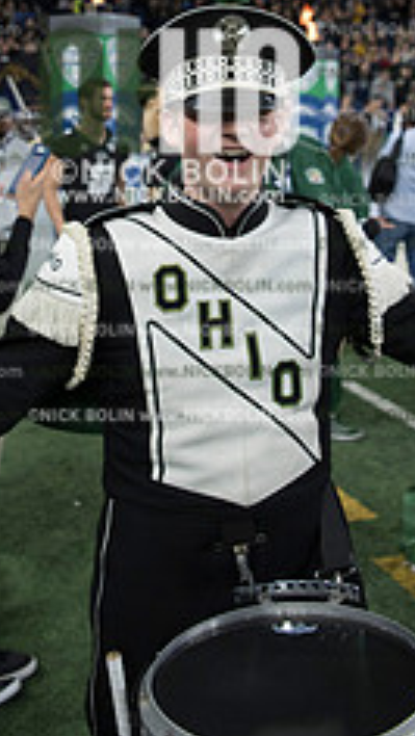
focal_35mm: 48
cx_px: 168
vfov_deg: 40.5
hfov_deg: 24.9
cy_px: 115
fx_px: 938
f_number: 2.8
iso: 1250
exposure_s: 1/1250
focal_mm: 24
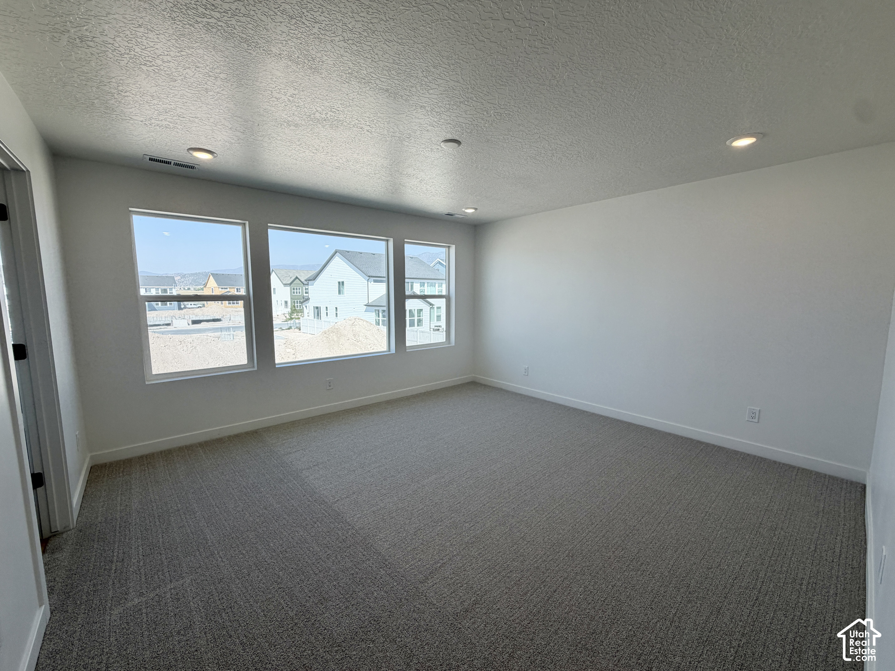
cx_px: 448
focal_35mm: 14
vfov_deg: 85.7
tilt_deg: -7.1
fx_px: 362
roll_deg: -0.4
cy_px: 336
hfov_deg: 102.1
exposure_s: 1/475
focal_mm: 2.22
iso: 64
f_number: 2.2
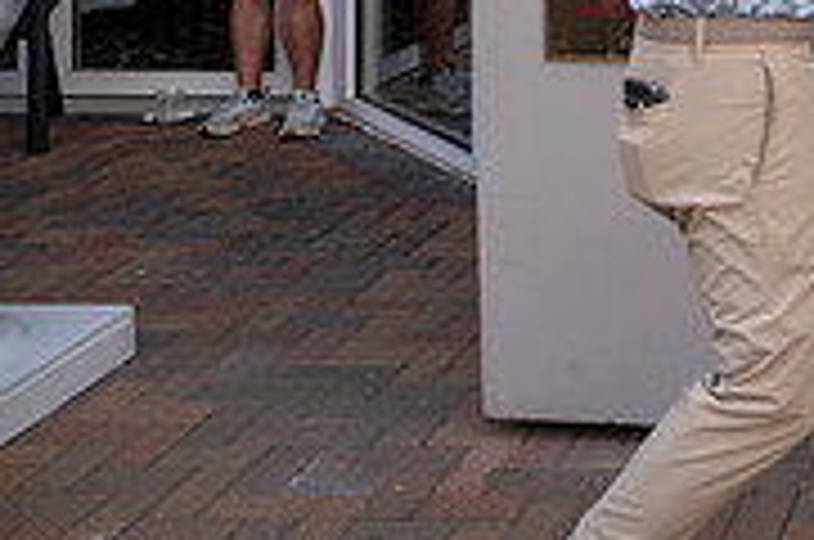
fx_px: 1738
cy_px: -274
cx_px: 1160
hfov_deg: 22.5
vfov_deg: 16.1
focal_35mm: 77
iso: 500
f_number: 4
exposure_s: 1/500
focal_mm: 24
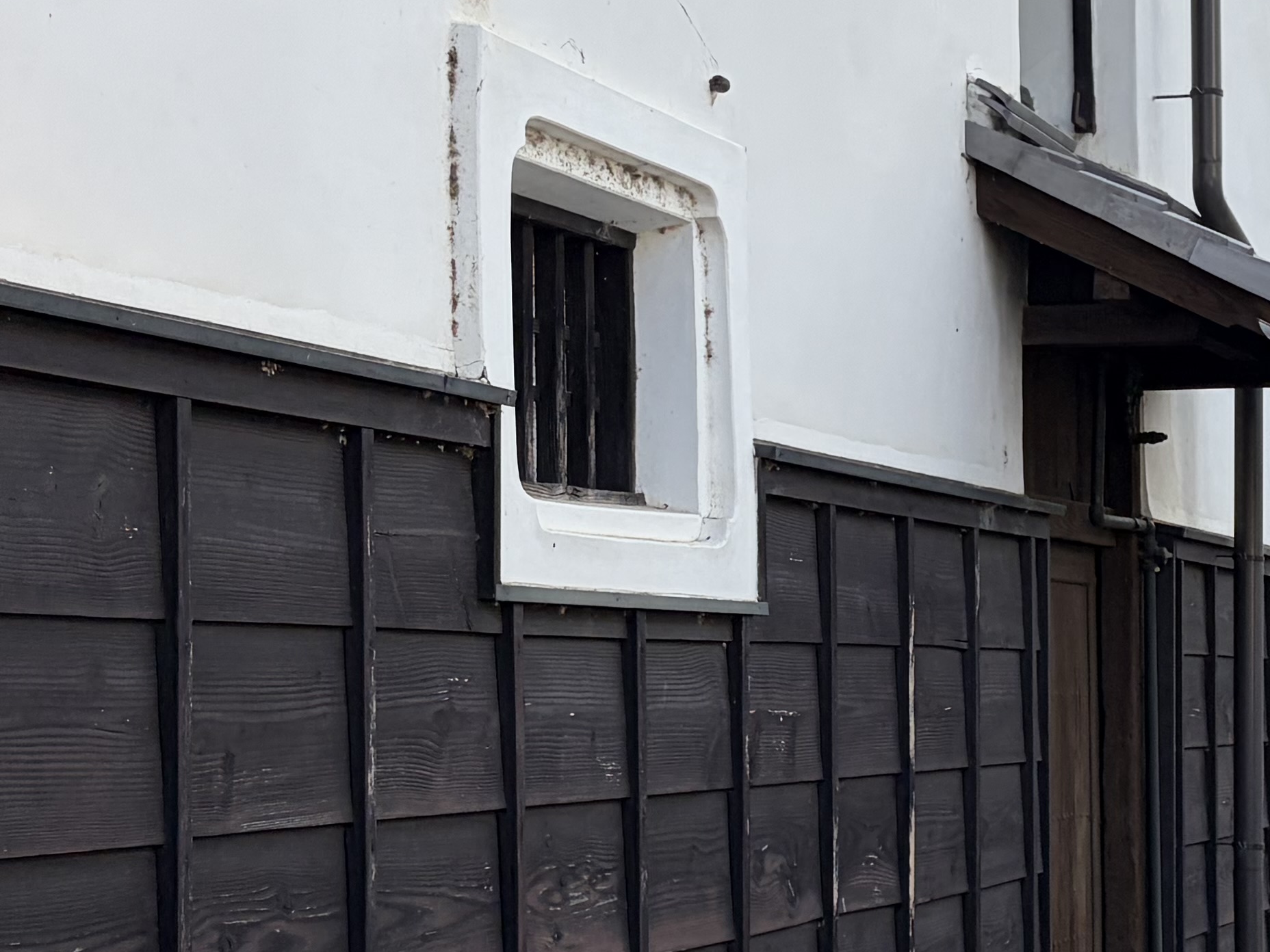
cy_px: 493
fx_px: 2935
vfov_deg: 18.4
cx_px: 1013
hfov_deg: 24.0
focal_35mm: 80
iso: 64
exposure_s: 1/2364
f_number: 1.6
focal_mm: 5.96
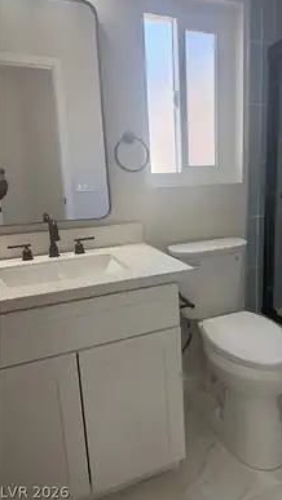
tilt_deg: -11.1
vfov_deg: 69.8
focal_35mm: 27
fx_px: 359
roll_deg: +2.1
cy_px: 245
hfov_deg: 42.3
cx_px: 190
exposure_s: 1/231
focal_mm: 6.76
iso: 125
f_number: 1.78
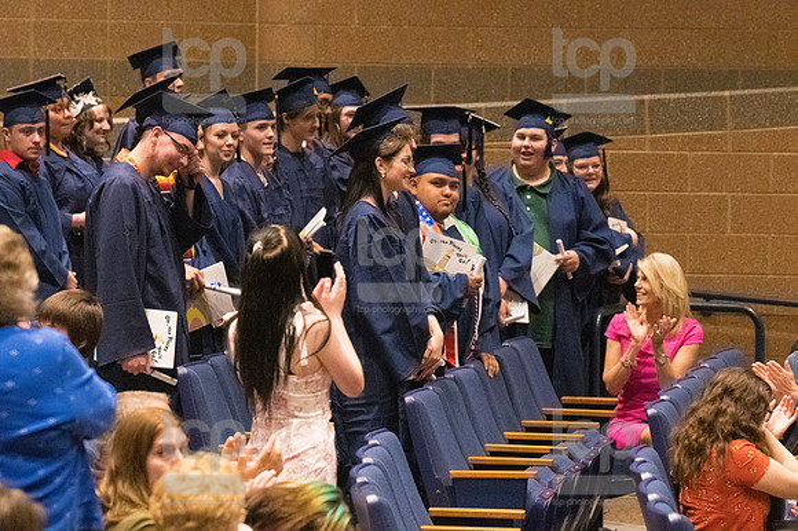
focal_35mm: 202
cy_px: 266
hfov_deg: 10.2
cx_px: 399
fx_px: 4475
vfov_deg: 6.8
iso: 8000
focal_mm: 135
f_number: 4.5
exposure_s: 1/250
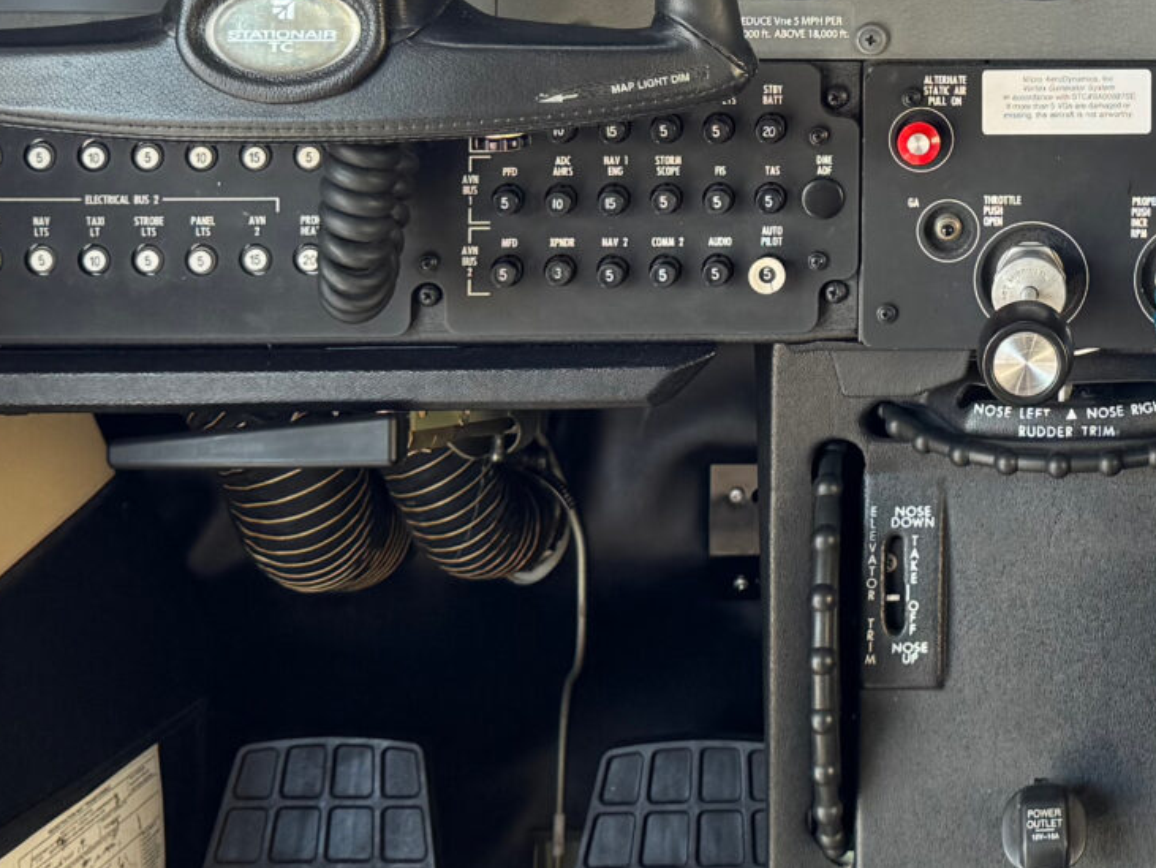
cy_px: -212
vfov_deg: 16.7
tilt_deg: +1.6
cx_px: 1178
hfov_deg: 22.3
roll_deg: -2.0
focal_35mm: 84
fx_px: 2807
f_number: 1.78
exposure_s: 1/347
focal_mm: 6.76
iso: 80
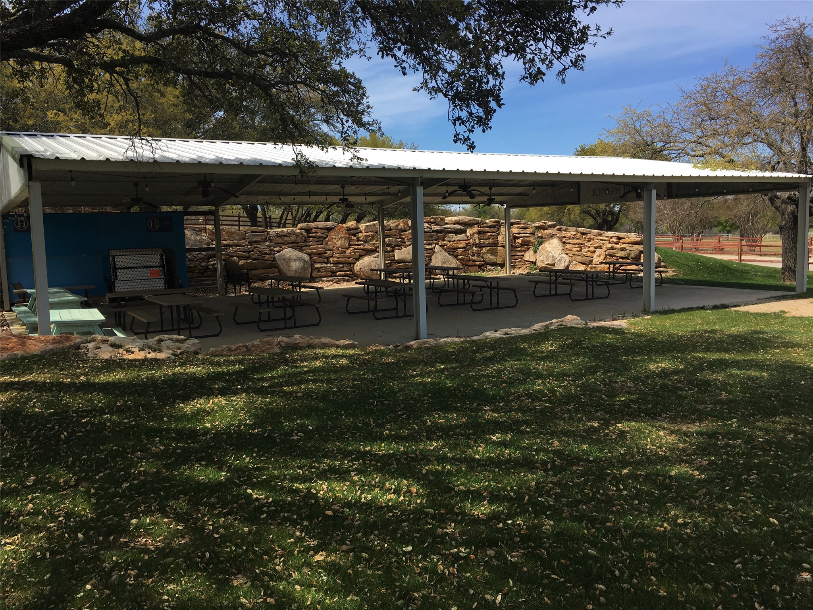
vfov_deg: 48.2
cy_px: 305
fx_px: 681
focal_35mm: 29
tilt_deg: -5.1
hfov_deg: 61.7
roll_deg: +1.5
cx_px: 406
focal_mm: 4.15
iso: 25
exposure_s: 1/986
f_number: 2.2
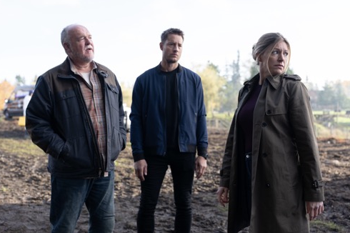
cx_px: 175
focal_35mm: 51
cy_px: 115
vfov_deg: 26.4
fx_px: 495
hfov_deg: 38.9
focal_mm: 50
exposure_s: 1/250
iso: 125
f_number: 3.5
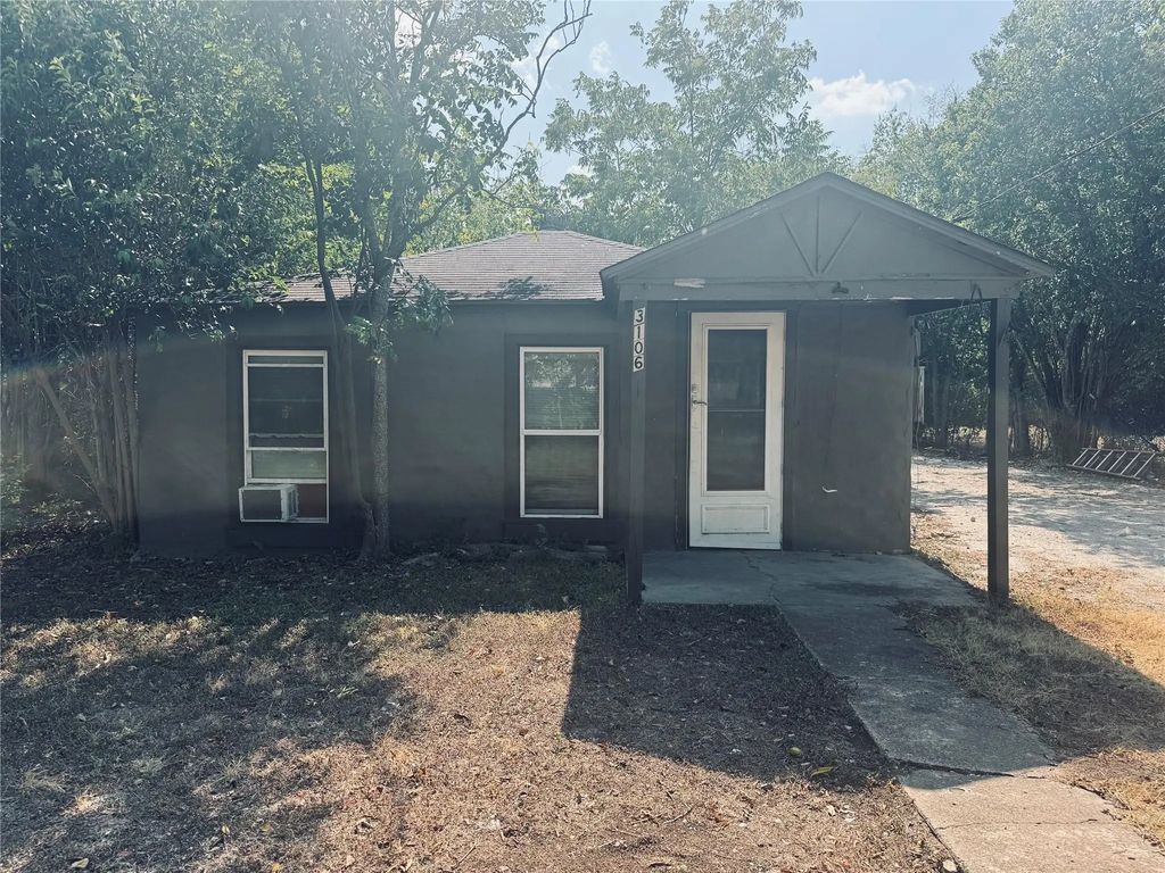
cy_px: 436
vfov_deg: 56.8
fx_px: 808
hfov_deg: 71.6
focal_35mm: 24
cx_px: 582
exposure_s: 1/1869
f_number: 1.78
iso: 80
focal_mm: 6.76
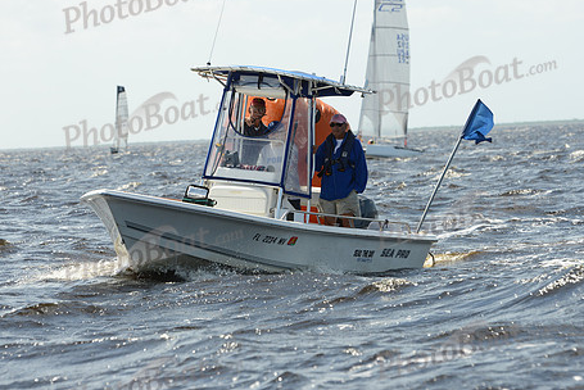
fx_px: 3311
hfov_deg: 10.1
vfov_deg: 6.7
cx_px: 311
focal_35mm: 204
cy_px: 167
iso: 250
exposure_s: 1/1000
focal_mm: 160
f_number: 7.1
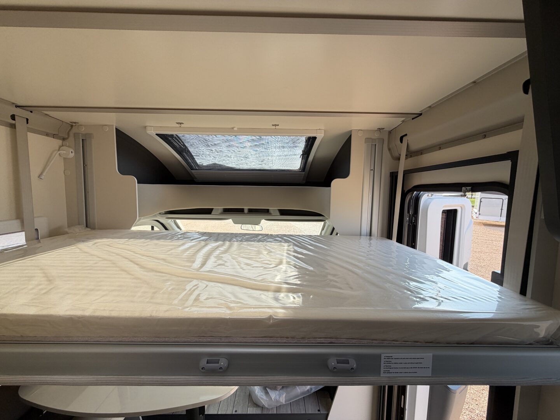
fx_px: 226
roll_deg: -1.0
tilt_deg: -6.4
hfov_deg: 102.1
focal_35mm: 14
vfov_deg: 85.7
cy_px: 210
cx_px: 280
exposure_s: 1/266
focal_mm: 2.22
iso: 50
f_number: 2.2
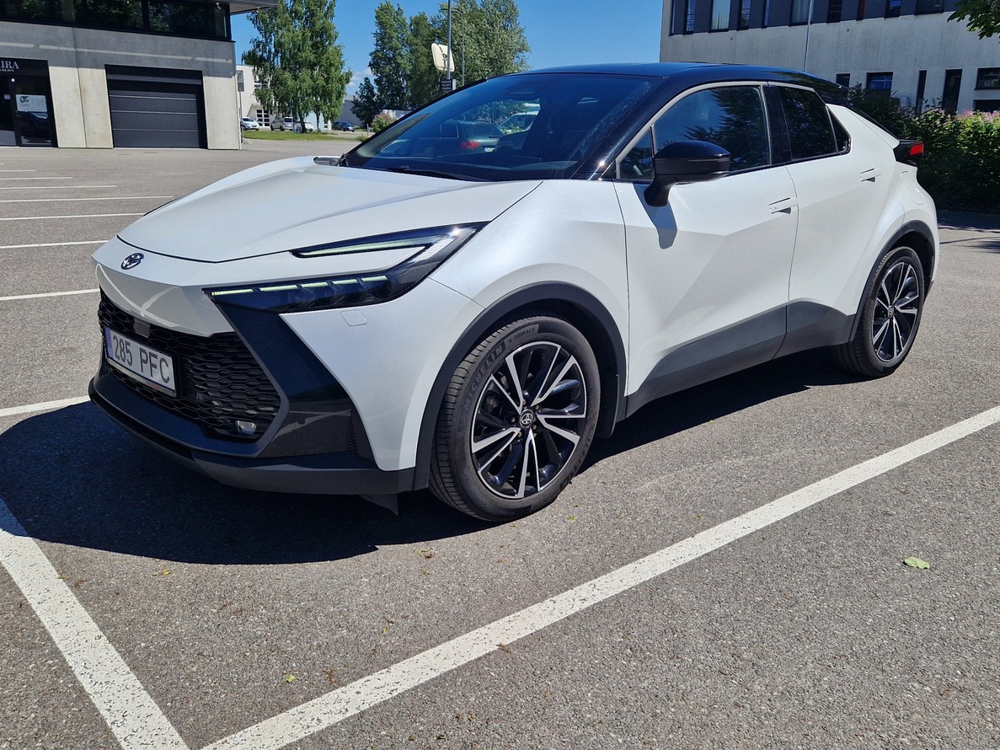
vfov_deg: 45.4
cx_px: 548
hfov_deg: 58.2
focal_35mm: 31
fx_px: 895
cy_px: 359
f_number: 1.8
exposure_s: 1/2336
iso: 50
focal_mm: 5.4
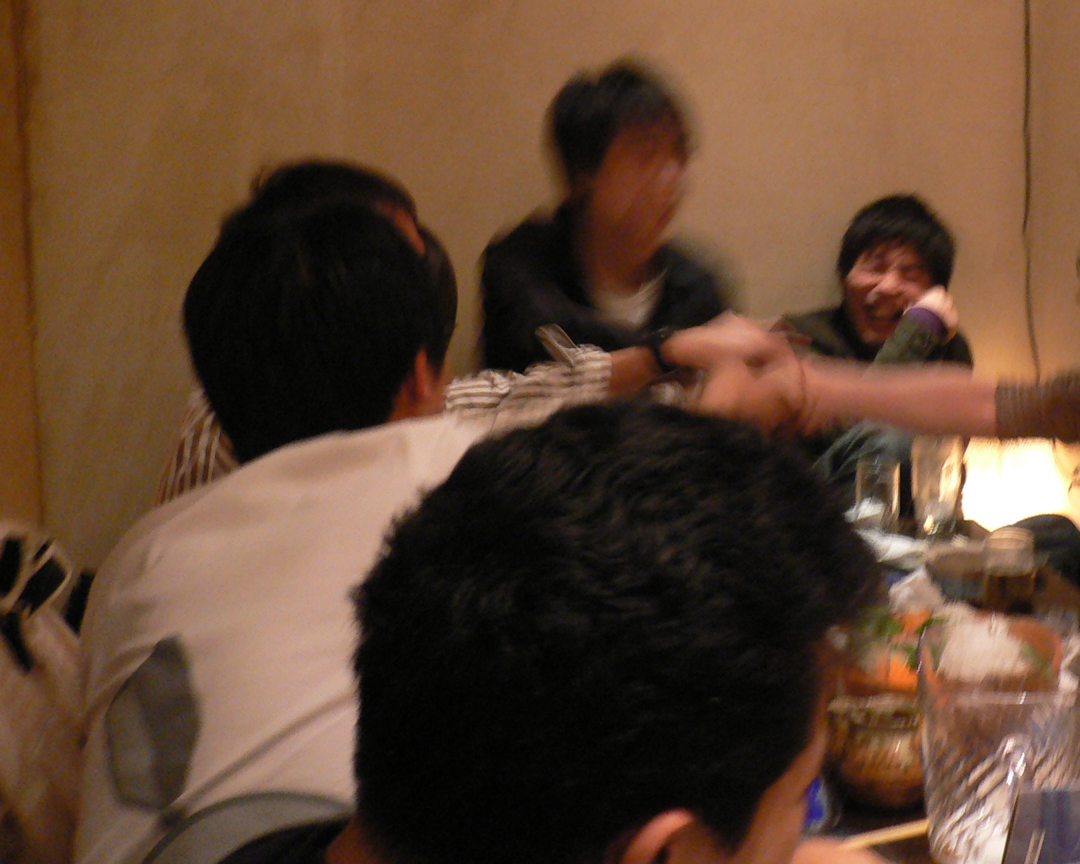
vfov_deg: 27.9
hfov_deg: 33.9
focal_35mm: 54
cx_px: 829
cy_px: 273
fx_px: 1726
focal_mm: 5.8
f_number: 2.8
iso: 200
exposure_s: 1/8
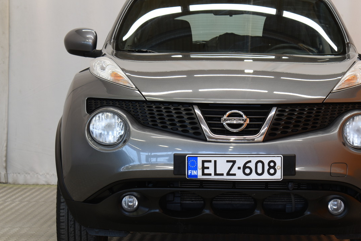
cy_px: 119
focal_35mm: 124
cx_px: 224
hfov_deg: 16.5
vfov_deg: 11.1
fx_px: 1241
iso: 100
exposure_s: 1/6
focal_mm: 55
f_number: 8
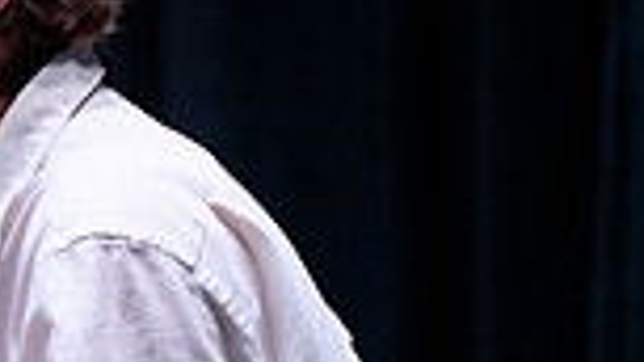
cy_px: 602
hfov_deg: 4.7
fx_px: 7871
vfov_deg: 2.6
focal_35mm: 461
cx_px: 48
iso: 3200
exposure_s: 1/200
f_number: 4
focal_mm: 150
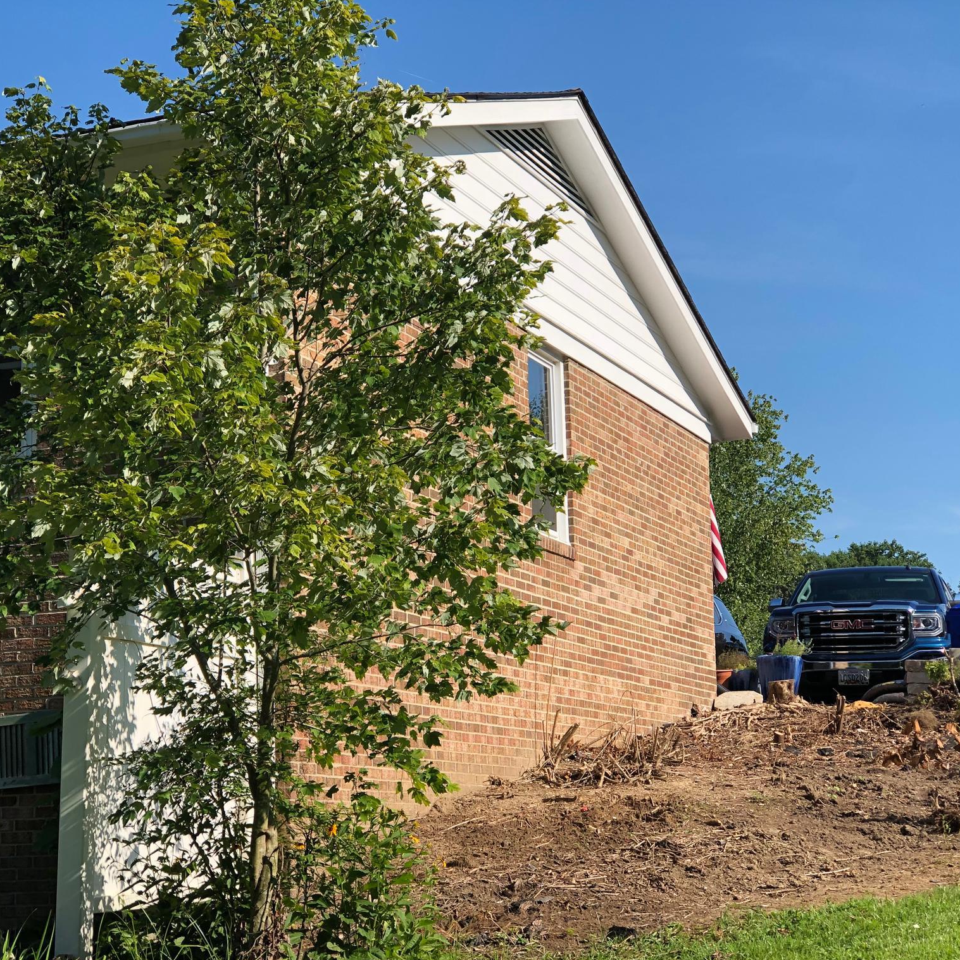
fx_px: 2134
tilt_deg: +8.9
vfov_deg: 25.4
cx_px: 371
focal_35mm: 68
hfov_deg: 25.3
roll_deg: +0.6
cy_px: 485
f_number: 2.8
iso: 20
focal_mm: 6.6
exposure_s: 1/571
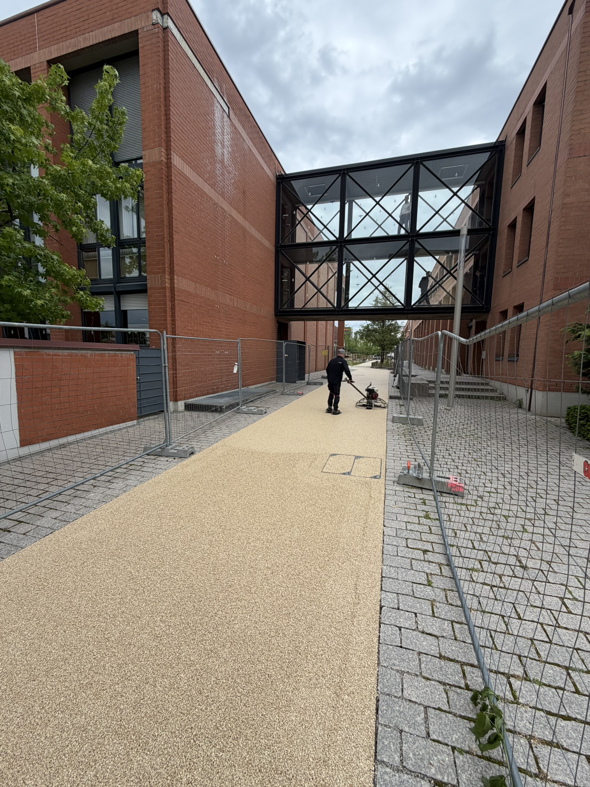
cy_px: 394
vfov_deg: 102.1
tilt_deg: -6.8
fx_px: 318
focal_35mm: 14
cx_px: 295
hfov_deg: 85.7
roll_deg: -1.3
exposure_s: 1/664
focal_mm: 2.22
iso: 40
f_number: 2.2
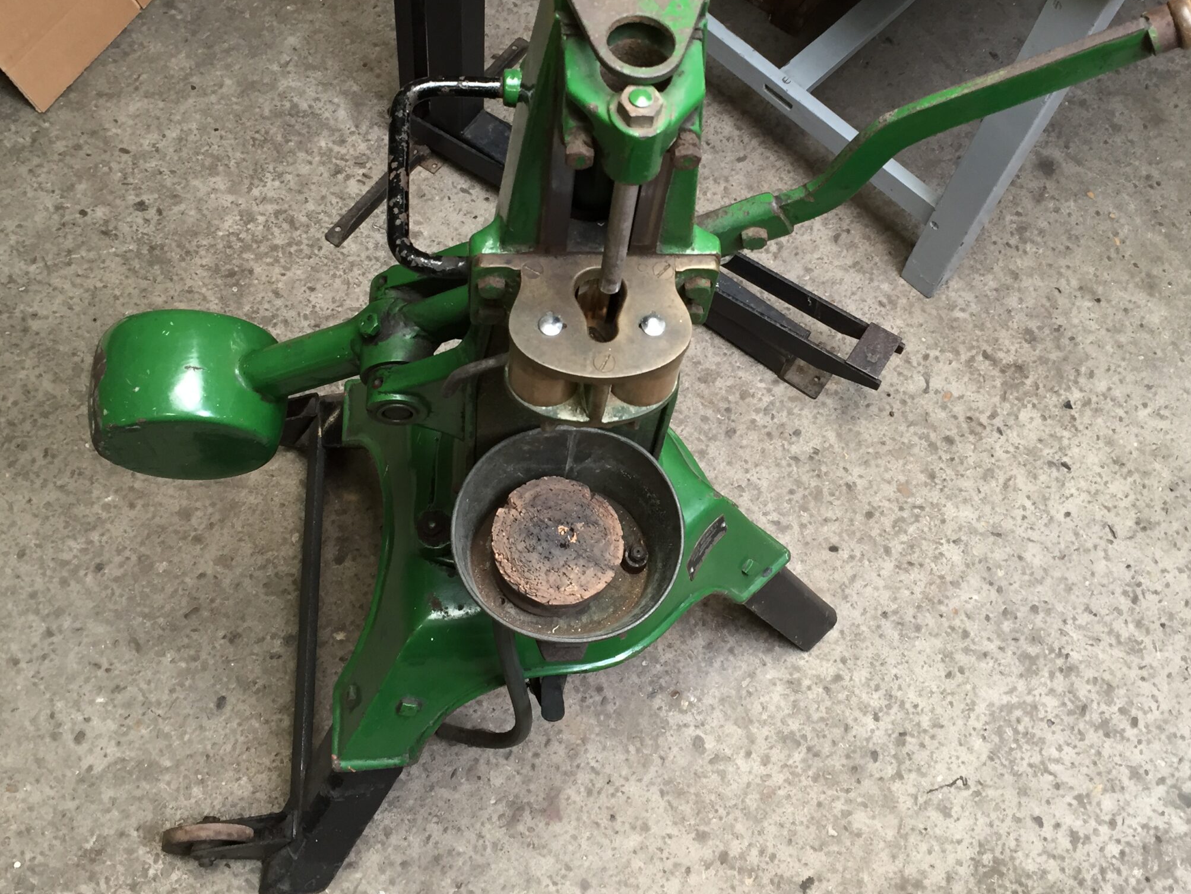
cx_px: 636
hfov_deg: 50.1
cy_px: 355
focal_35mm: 37
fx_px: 1273
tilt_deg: -61.8
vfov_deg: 38.5
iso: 80
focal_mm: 4.15
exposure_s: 1/30
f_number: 2.2
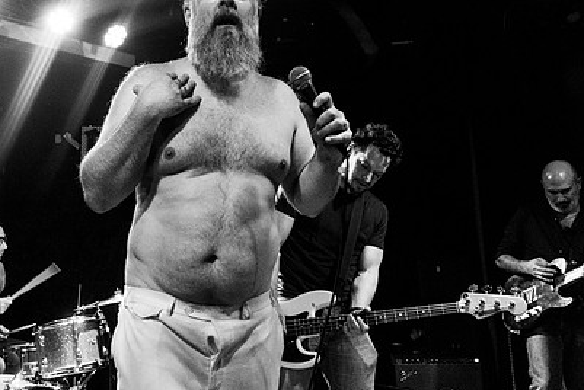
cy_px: 181
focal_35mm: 42
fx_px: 682
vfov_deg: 31.9
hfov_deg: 45.9
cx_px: 211
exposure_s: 1/125
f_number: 2.8
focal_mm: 24
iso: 2500
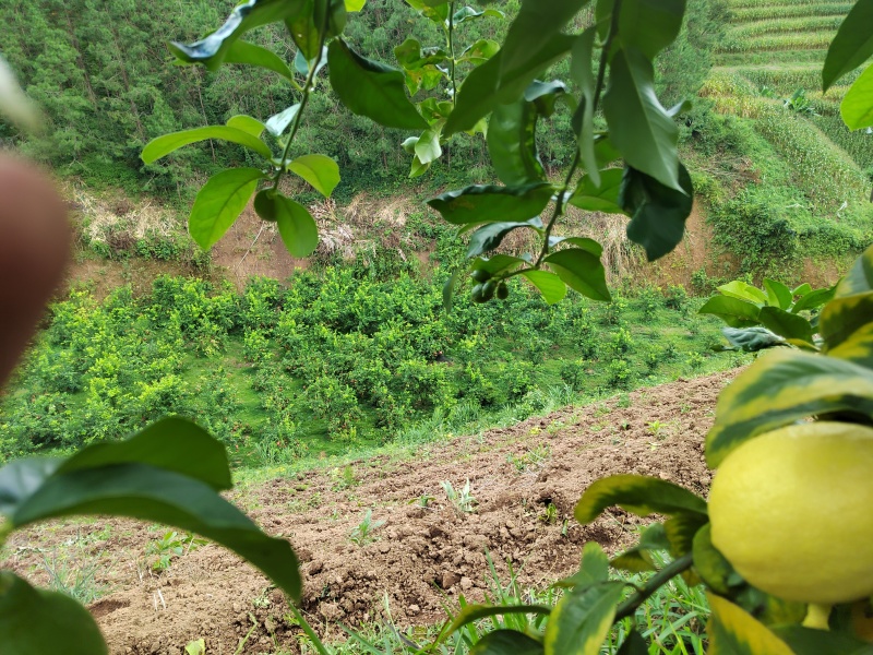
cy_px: 328
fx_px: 580
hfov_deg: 73.9
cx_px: 436
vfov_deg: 58.9
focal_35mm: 23
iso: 106
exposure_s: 1/100
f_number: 1.9
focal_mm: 5.52
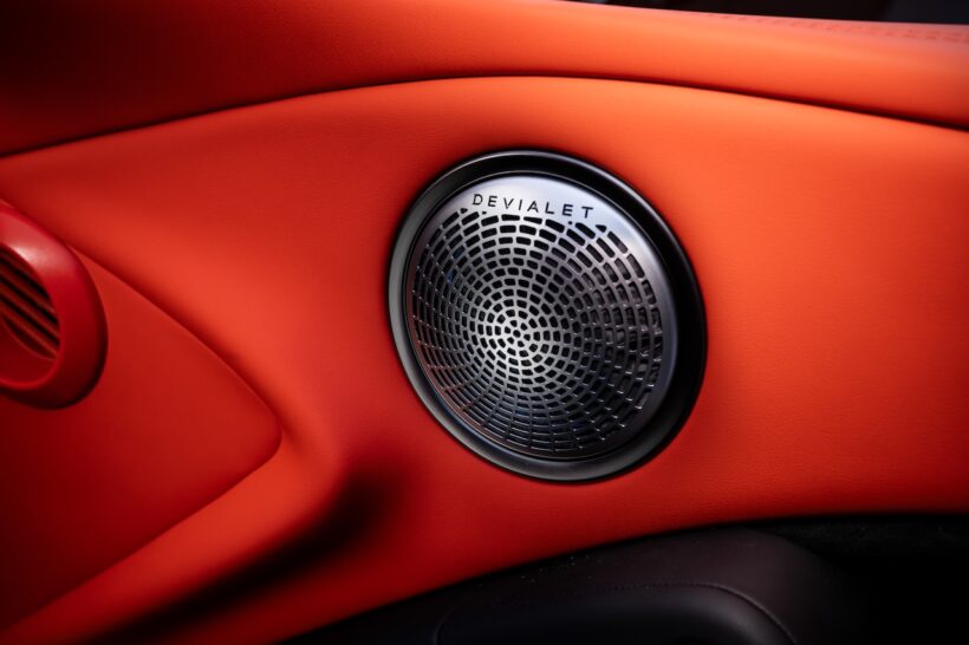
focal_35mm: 40
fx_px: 1076
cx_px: 484
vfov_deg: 33.4
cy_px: 322
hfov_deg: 48.5
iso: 400
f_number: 8
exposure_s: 1/60
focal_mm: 40
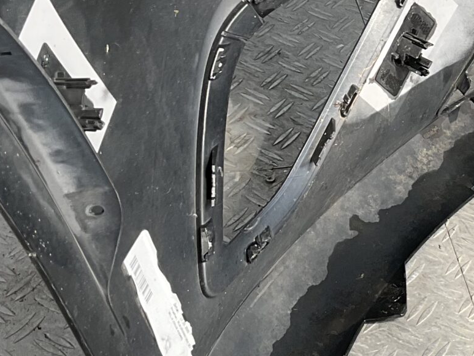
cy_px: -1
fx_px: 1315
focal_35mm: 96
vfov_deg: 15.1
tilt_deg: -32.5
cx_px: 518
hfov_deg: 19.6
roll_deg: -7.0
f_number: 1.8
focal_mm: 3
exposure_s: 1/360
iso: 16
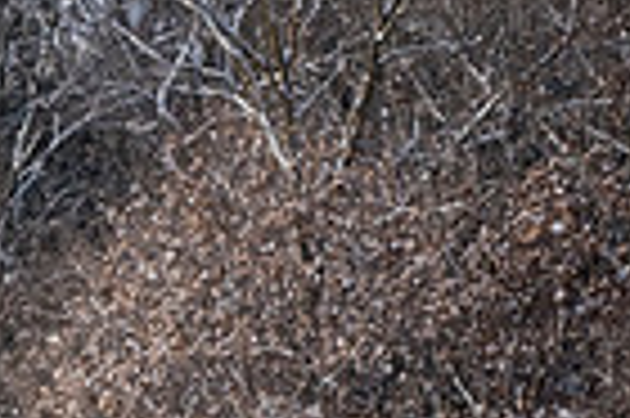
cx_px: -482
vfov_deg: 4.1
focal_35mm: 332
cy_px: 825
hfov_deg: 6.1
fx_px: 5803
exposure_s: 1/1000
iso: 640
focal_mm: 80
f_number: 14
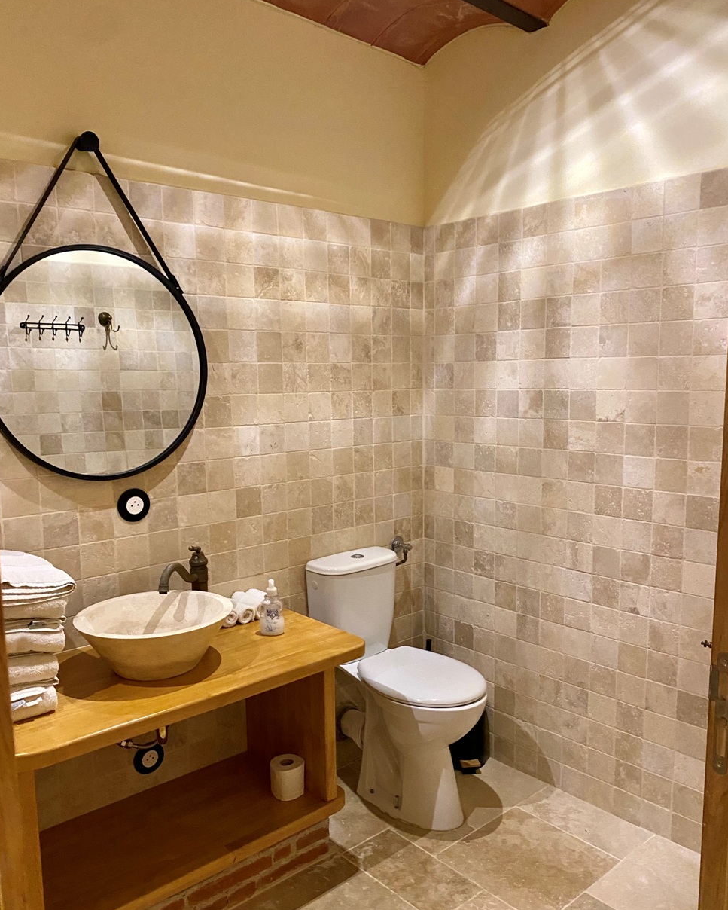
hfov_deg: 51.5
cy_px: 492
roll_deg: +0.2
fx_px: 754
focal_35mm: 28
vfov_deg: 62.1
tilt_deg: -7.7
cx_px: 370
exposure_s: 1/33
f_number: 1.8
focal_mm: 4.25
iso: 640
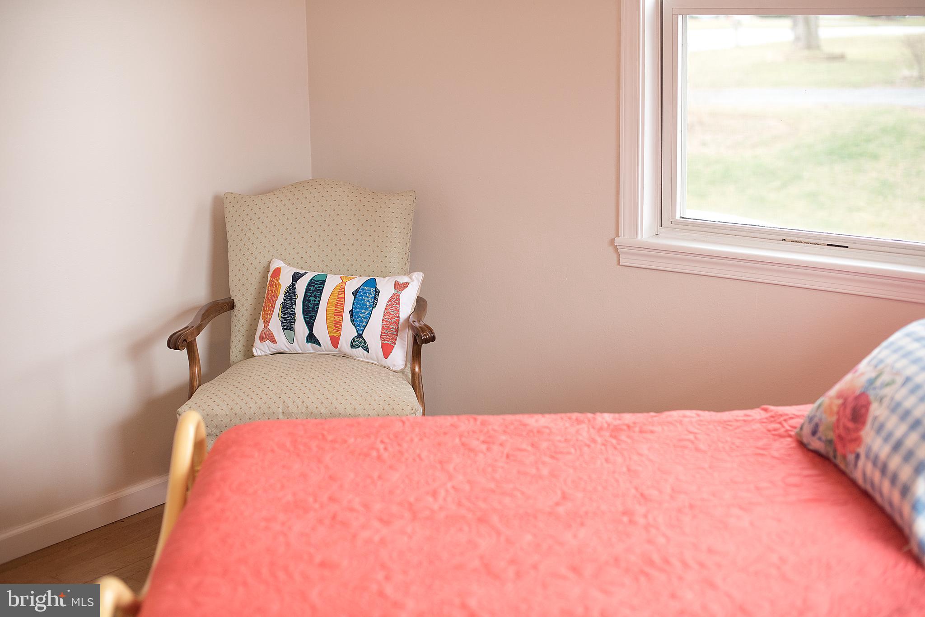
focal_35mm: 50
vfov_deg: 27.0
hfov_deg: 39.6
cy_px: 308
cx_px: 462
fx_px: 1285
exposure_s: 1/320
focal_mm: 50
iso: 1250
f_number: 2.5
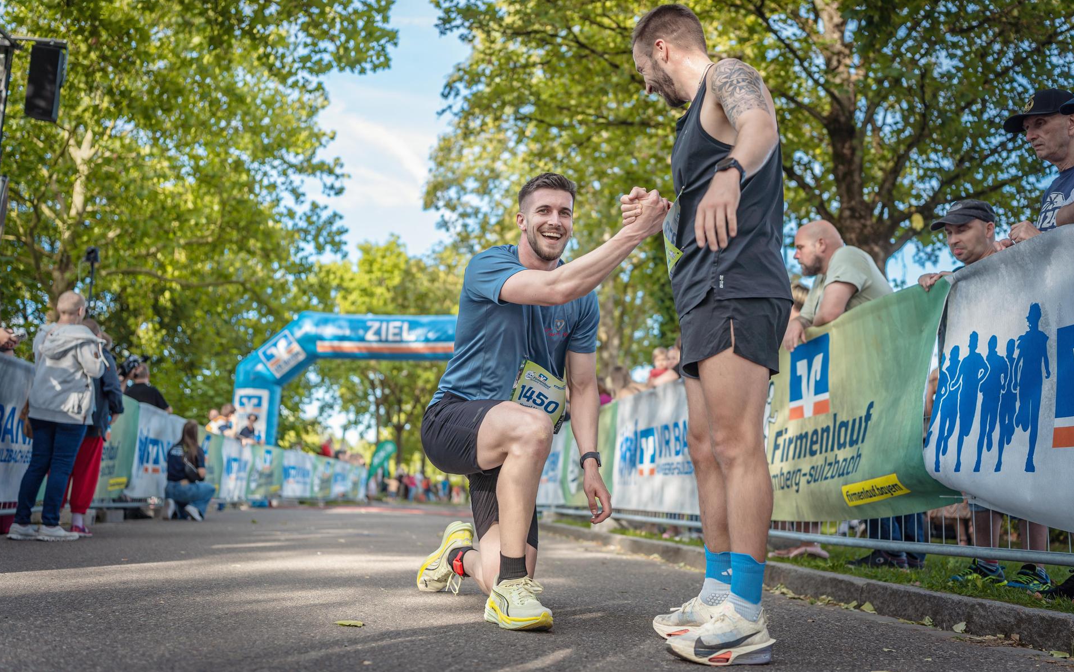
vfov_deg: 35.3
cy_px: 317
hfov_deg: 54.0
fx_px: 1054
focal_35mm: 36
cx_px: 536
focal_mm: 35
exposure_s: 1/500
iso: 125
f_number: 2
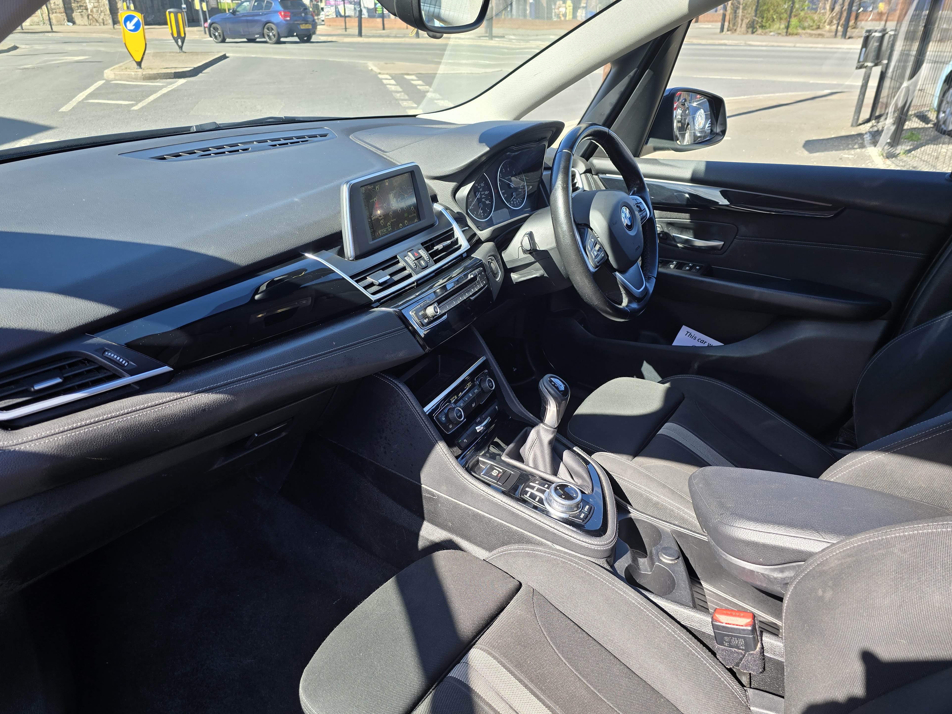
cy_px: 365
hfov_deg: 71.6
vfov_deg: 56.8
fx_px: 660
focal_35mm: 24
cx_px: 456
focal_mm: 6.3
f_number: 1.7
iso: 16
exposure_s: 1/180
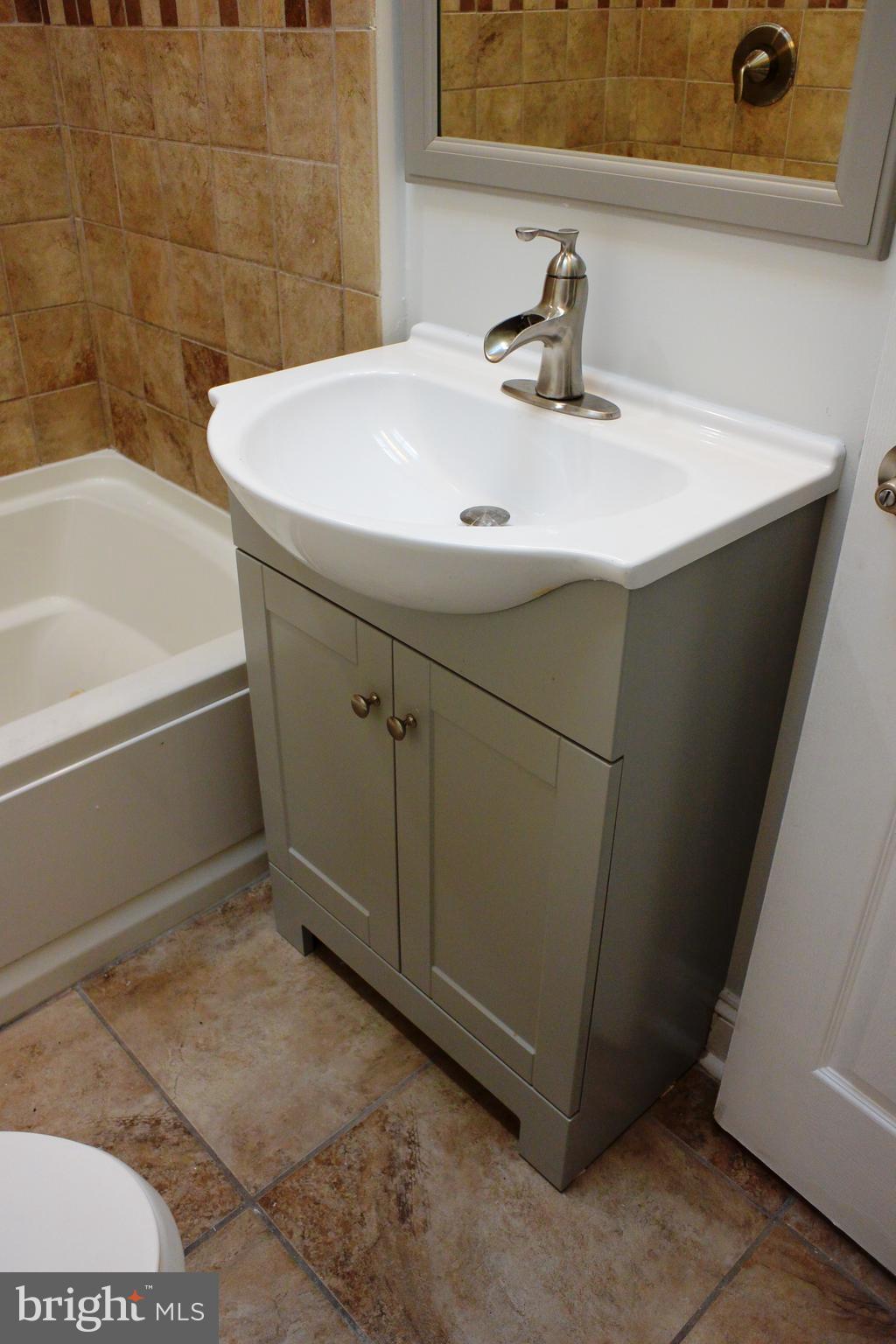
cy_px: 672
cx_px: 448
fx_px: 1008
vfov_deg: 67.4
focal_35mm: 27
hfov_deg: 47.9
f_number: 2.8
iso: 400
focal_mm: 10
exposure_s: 1/160
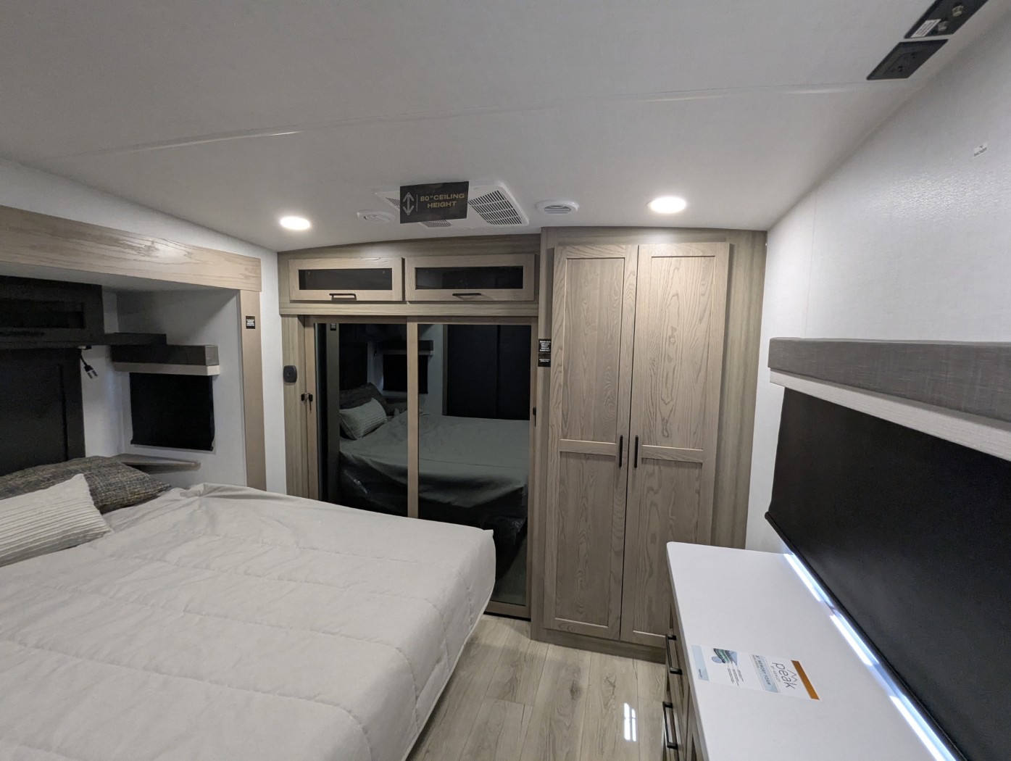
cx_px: 506
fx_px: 468
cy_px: 380
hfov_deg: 94.4
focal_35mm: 16
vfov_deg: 78.2
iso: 388
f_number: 2.2
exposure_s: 1/101
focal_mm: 2.35
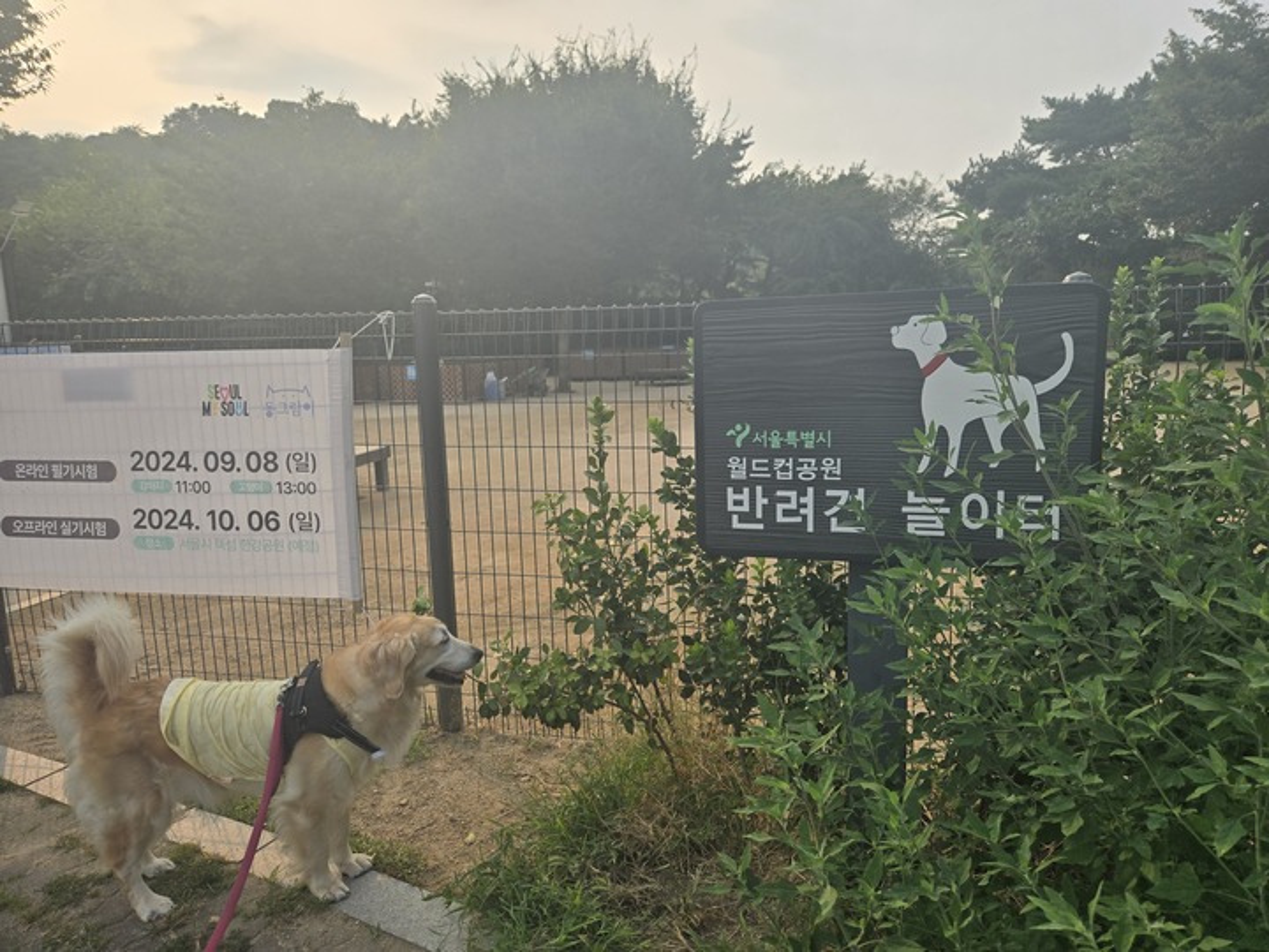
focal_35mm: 23
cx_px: 634
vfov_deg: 58.9
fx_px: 843
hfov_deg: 73.9
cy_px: 476
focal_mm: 5.4
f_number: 1.8
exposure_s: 1/2921
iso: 50
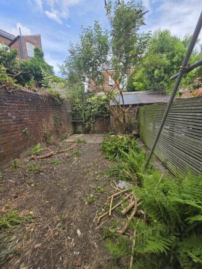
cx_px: 101
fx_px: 101
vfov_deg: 106.2
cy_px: 134
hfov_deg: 89.9
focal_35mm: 13
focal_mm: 2.2
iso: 32
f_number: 1.9
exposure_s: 1/754
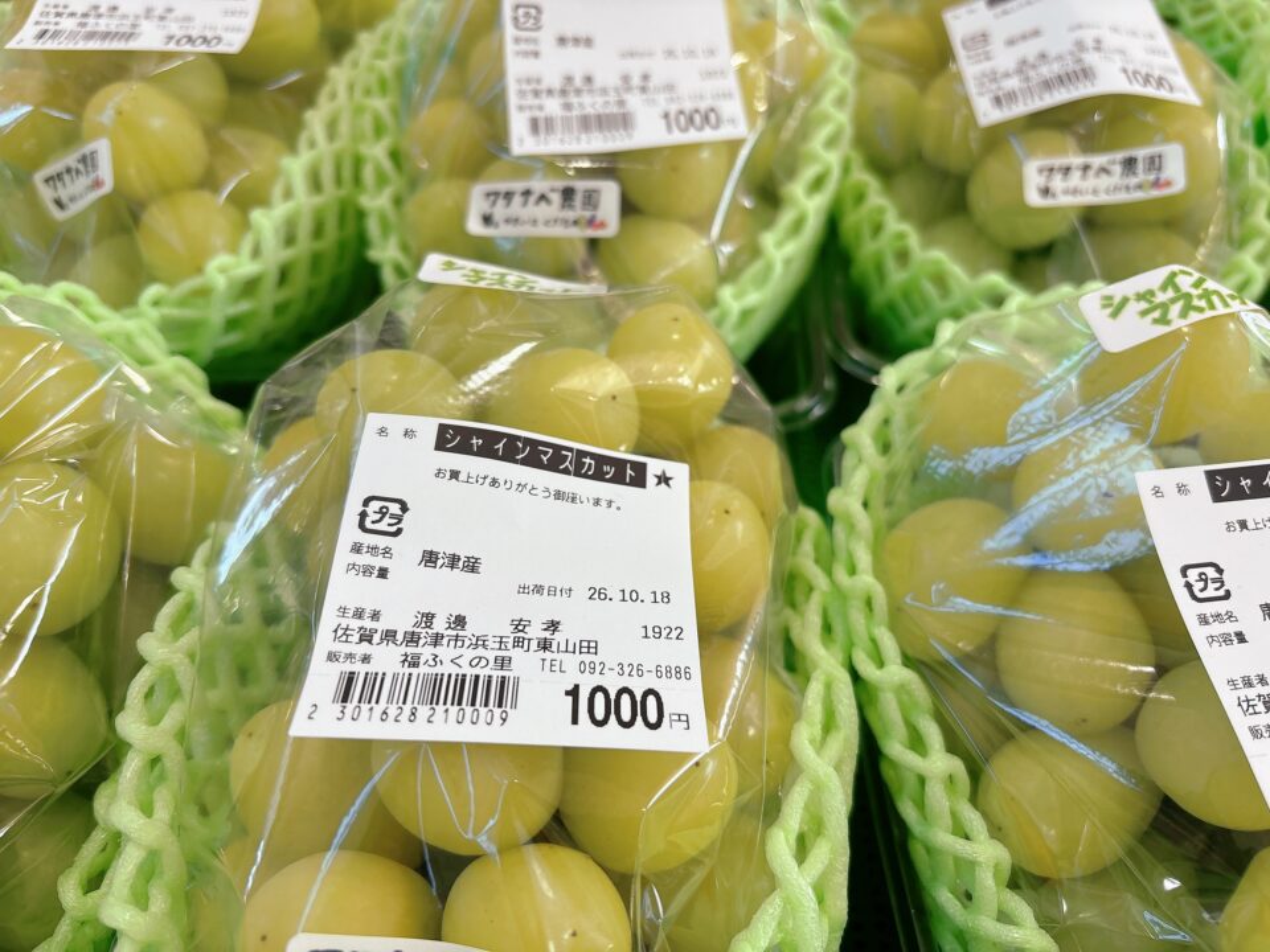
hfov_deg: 67.3
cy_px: 476
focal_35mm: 26
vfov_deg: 53.1
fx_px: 954
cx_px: 635
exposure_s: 1/120
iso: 80
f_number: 1.6
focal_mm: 5.96
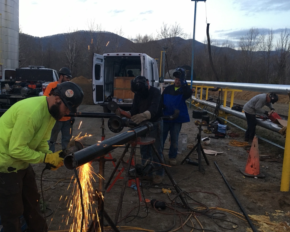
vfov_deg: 43.4
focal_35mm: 34
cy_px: 115
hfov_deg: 52.8
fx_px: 292
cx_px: 136
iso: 50
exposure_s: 1/15
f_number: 2.2
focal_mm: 4.15
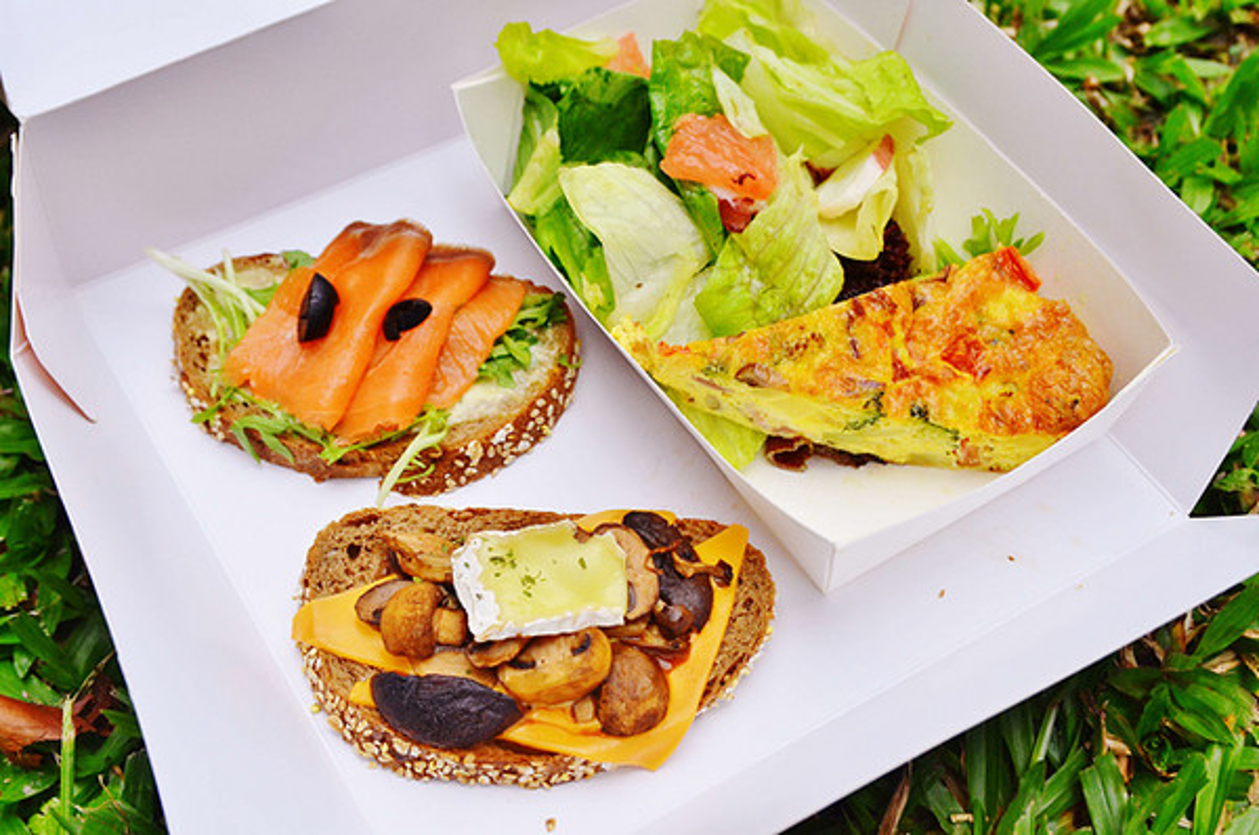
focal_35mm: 57
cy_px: 418
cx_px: 630
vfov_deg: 23.7
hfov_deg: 35.1
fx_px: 1990
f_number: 5.6
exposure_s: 1/5000
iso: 800
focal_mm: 38
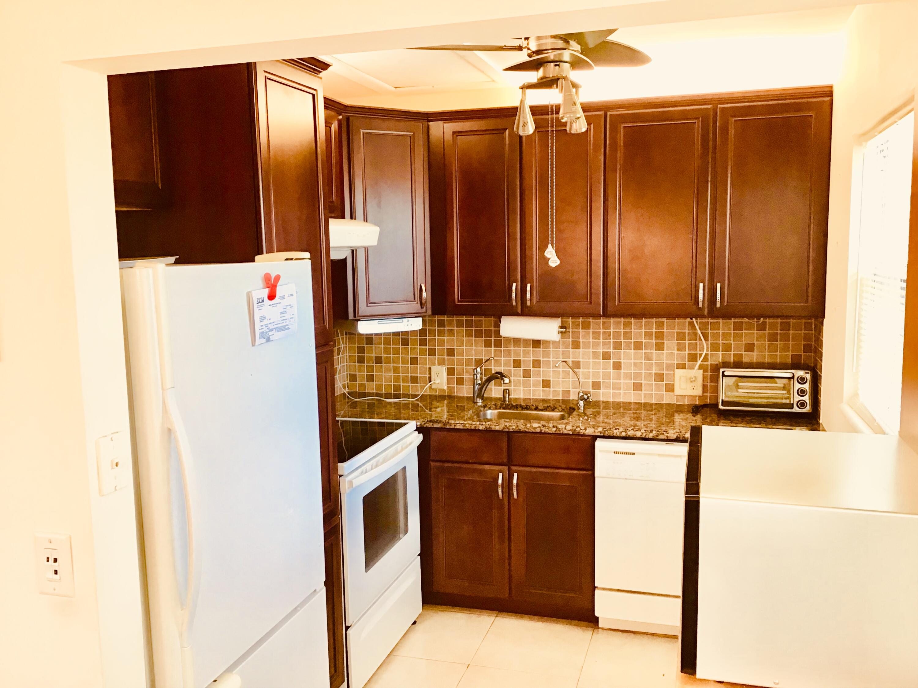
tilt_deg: -7.4
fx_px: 822
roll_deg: +0.4
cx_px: 459
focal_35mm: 31
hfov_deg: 58.4
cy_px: 344
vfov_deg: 45.4
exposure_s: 1/30
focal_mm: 3.3
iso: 80
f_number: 2.4
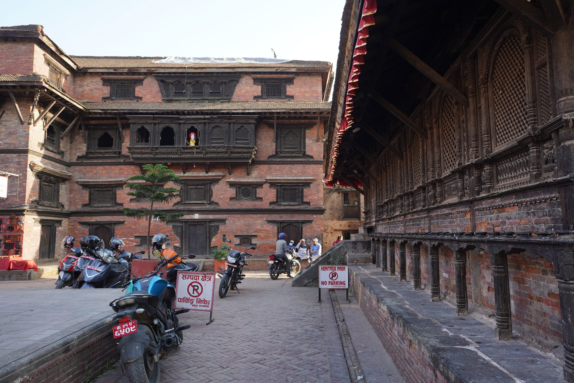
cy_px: 192
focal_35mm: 24
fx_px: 383
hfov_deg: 73.7
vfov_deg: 53.1
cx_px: 287
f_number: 4.5
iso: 100
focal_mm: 24
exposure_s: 1/100
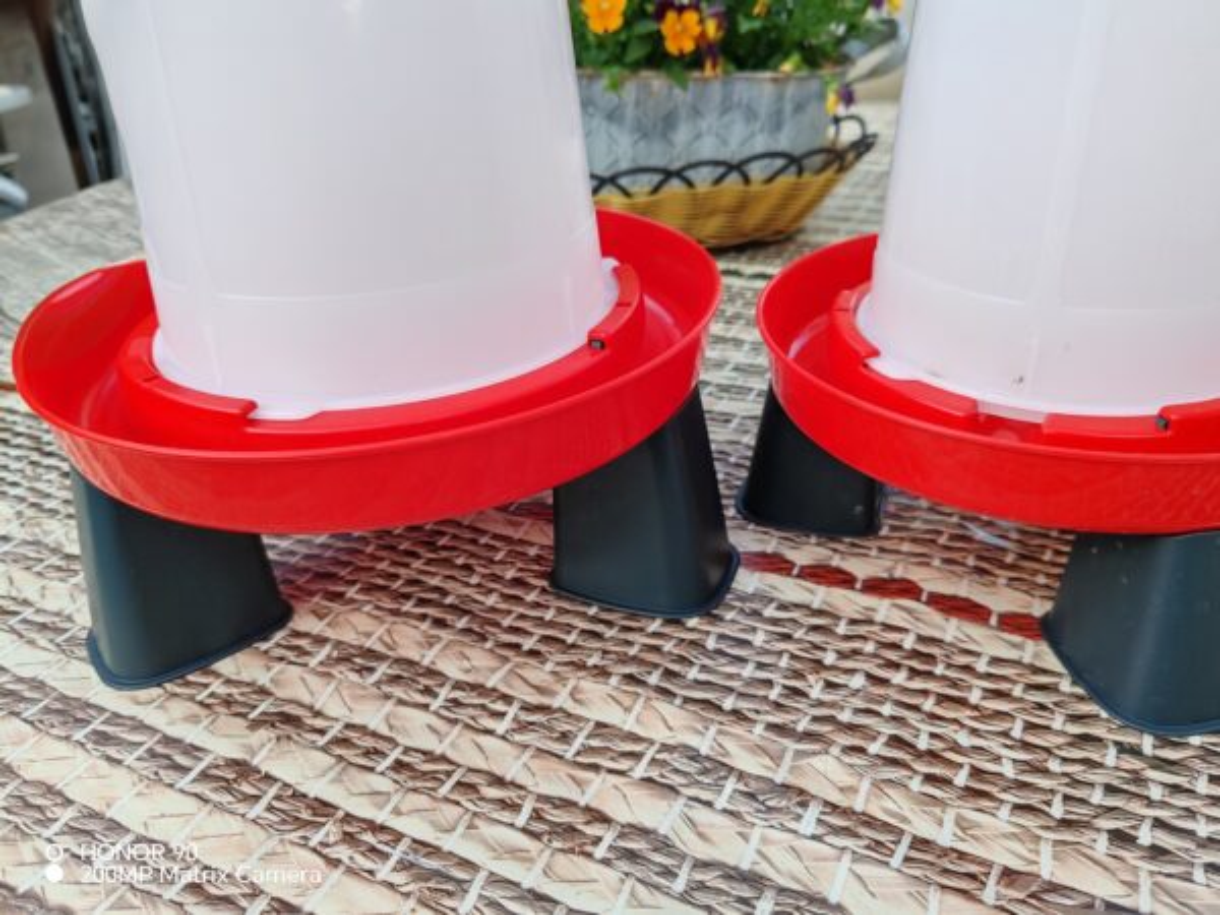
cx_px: 610
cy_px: 458
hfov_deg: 65.3
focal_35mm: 27
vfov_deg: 51.4
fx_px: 952
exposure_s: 1/100
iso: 100
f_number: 1.9
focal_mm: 6.12
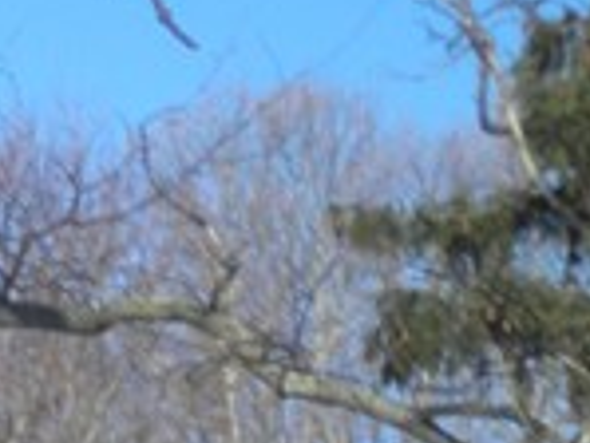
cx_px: -701
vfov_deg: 4.5
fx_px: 5493
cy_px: 1175
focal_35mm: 322
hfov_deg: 6.0
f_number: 9.6
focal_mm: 8.3
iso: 64
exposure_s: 1/80
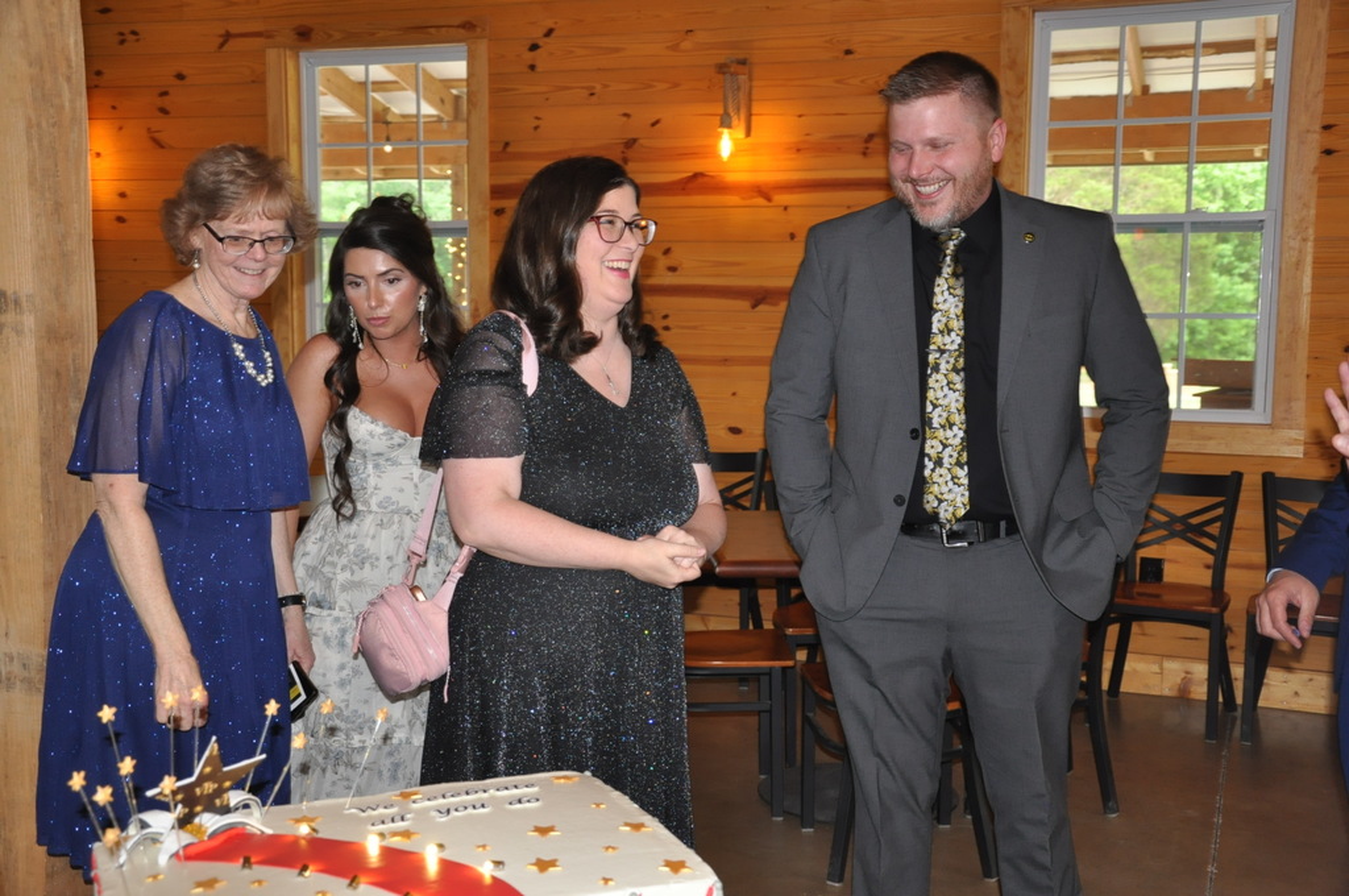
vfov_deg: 31.8
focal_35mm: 42
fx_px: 1572
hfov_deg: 46.5
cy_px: 448
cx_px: 674
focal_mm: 28
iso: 800
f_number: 4
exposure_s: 1/60
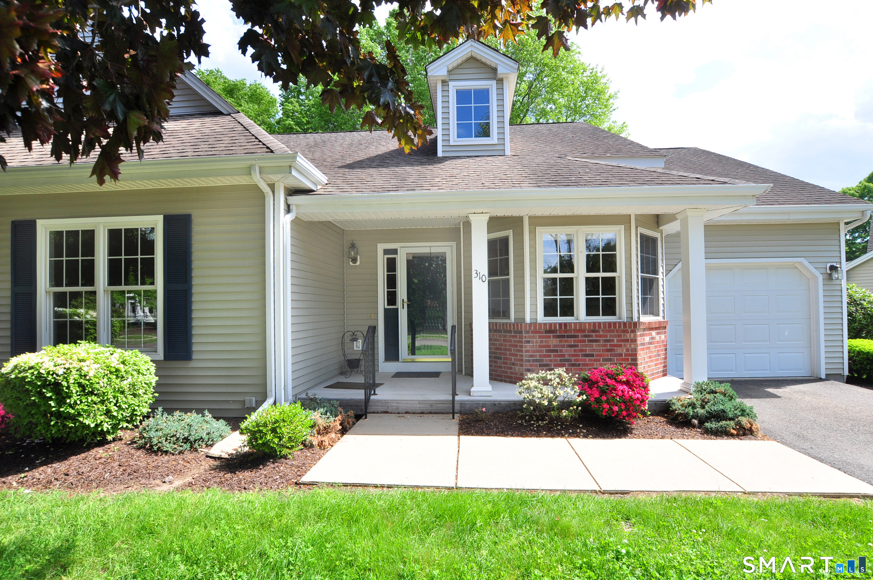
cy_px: 290
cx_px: 436
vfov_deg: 77.2
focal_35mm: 15
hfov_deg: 100.5
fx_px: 363
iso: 250
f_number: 8
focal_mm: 10
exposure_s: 1/200
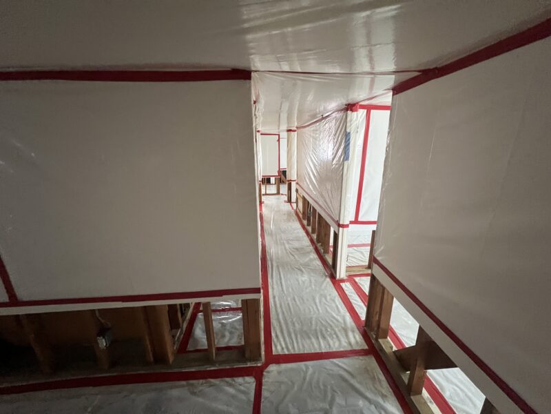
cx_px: 276
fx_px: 207
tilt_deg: -15.6
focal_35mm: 13
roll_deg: +2.0
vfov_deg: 89.9
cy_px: 207
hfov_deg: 106.2
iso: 640
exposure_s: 1/60
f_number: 1.8
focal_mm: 1.57
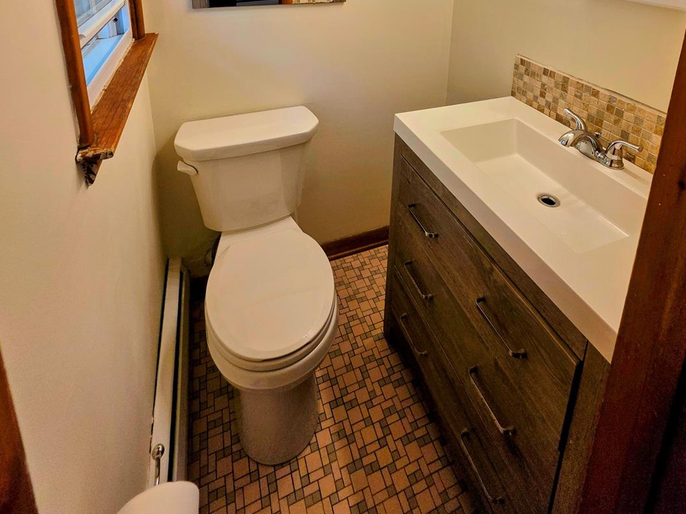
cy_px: 29
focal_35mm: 19
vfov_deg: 56.6
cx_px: 369
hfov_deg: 84.5
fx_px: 376
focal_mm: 2.2
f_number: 1.9
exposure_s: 1/120
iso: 64
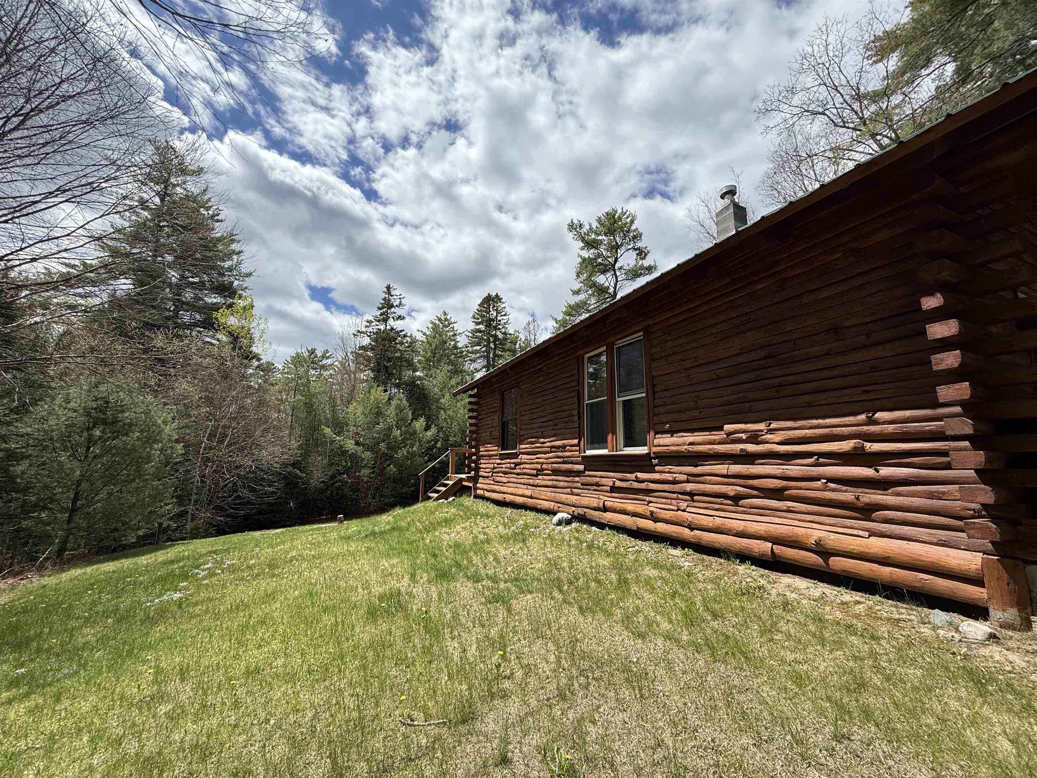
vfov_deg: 85.7
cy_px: 389
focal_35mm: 14
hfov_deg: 102.1
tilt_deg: +9.7
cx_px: 518
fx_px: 419
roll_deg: -0.1
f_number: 2.2
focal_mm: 2.22
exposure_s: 1/2717
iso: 64
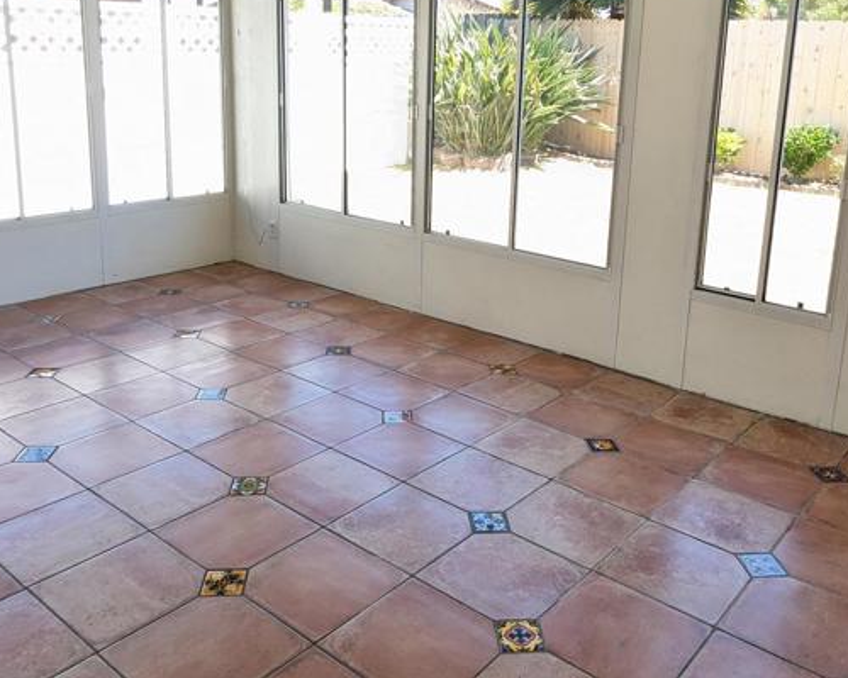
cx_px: 461
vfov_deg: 45.1
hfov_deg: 55.6
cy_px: 221
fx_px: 803
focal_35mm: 32
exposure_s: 1/120
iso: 78
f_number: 2.2
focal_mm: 2.35
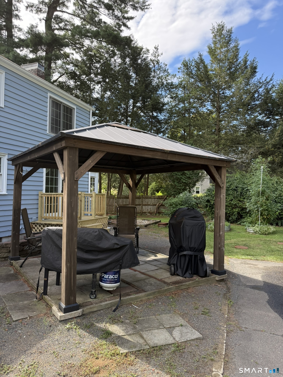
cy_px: 188
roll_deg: -0.7
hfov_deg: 56.8
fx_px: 262
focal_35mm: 24
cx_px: 142
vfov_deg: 71.6
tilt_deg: +2.1
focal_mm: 6.76
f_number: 1.78
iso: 100
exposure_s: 1/1005
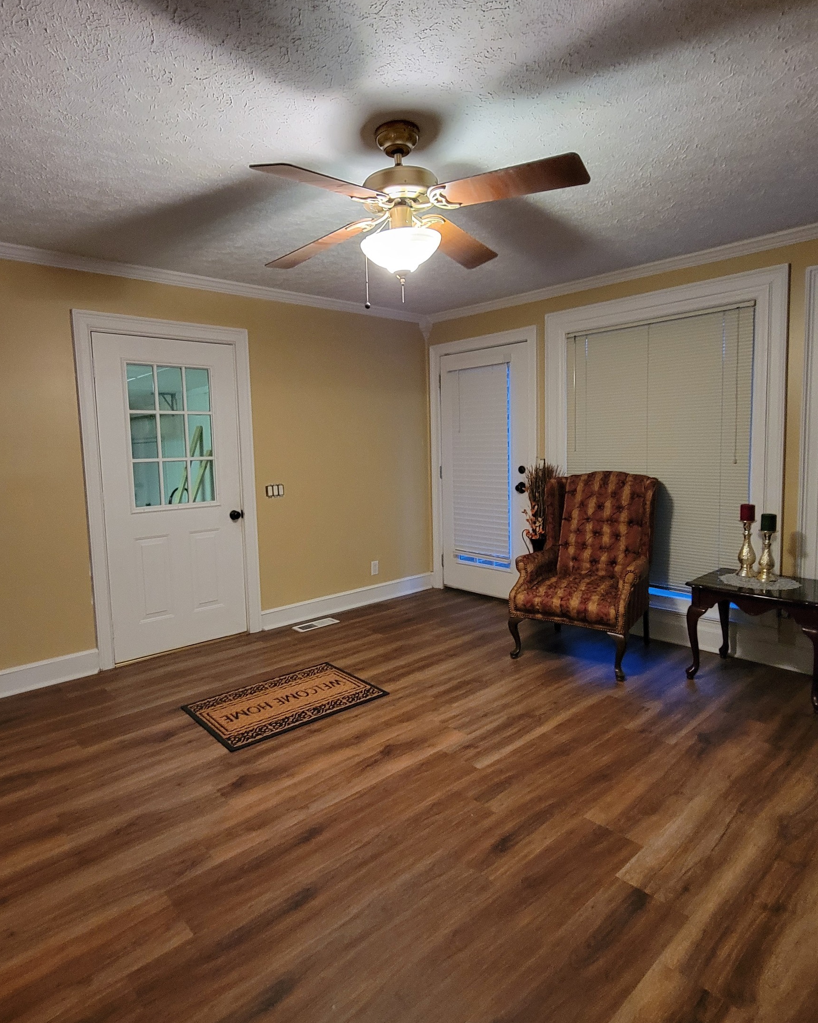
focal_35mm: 18
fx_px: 545
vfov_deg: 86.4
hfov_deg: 73.7
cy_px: 508
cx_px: 380
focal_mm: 2.2
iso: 400
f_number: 2.2
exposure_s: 1/30
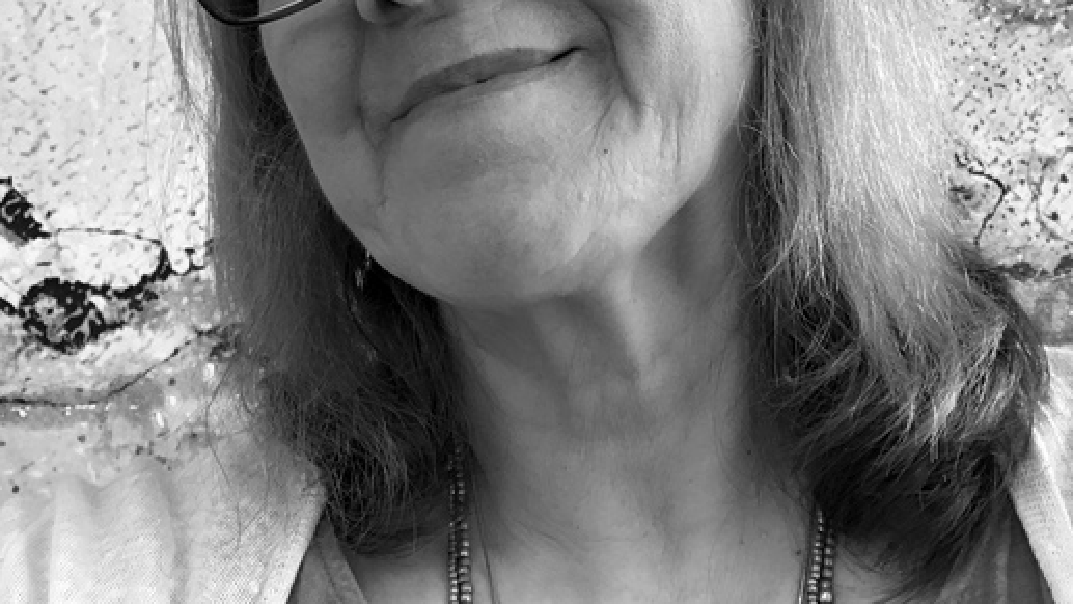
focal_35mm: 54
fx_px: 1537
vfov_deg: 21.8
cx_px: 606
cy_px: 67
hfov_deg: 38.4
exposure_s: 1/30
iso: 64
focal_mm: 2.87
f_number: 2.2
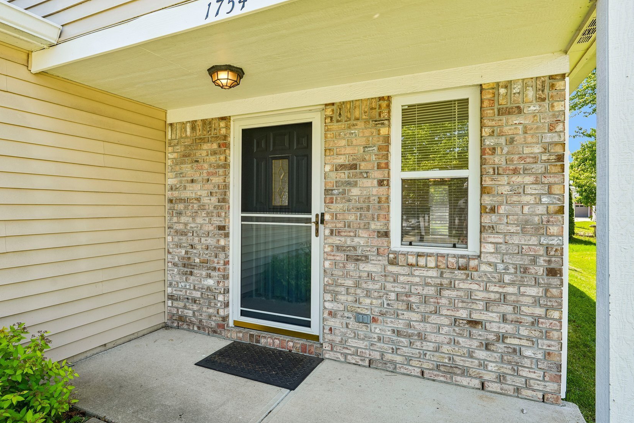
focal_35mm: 22
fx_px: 381
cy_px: 206
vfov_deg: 58.1
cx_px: 273
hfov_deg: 79.1
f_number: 8
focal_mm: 17.5
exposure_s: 1/50
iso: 100
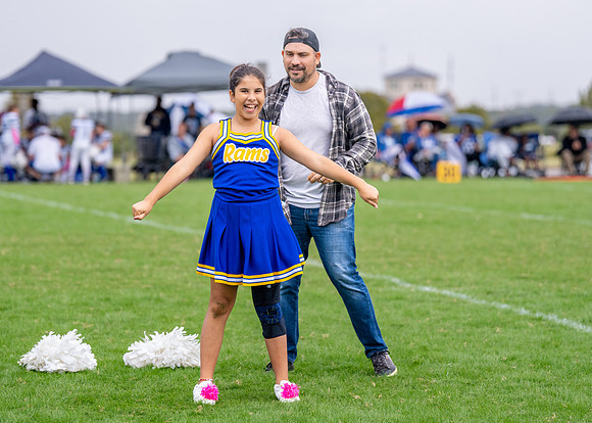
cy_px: 187
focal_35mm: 171
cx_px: 253
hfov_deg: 11.8
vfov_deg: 8.4
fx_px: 2867
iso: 500
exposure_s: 1/1600
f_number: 2.8
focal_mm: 125
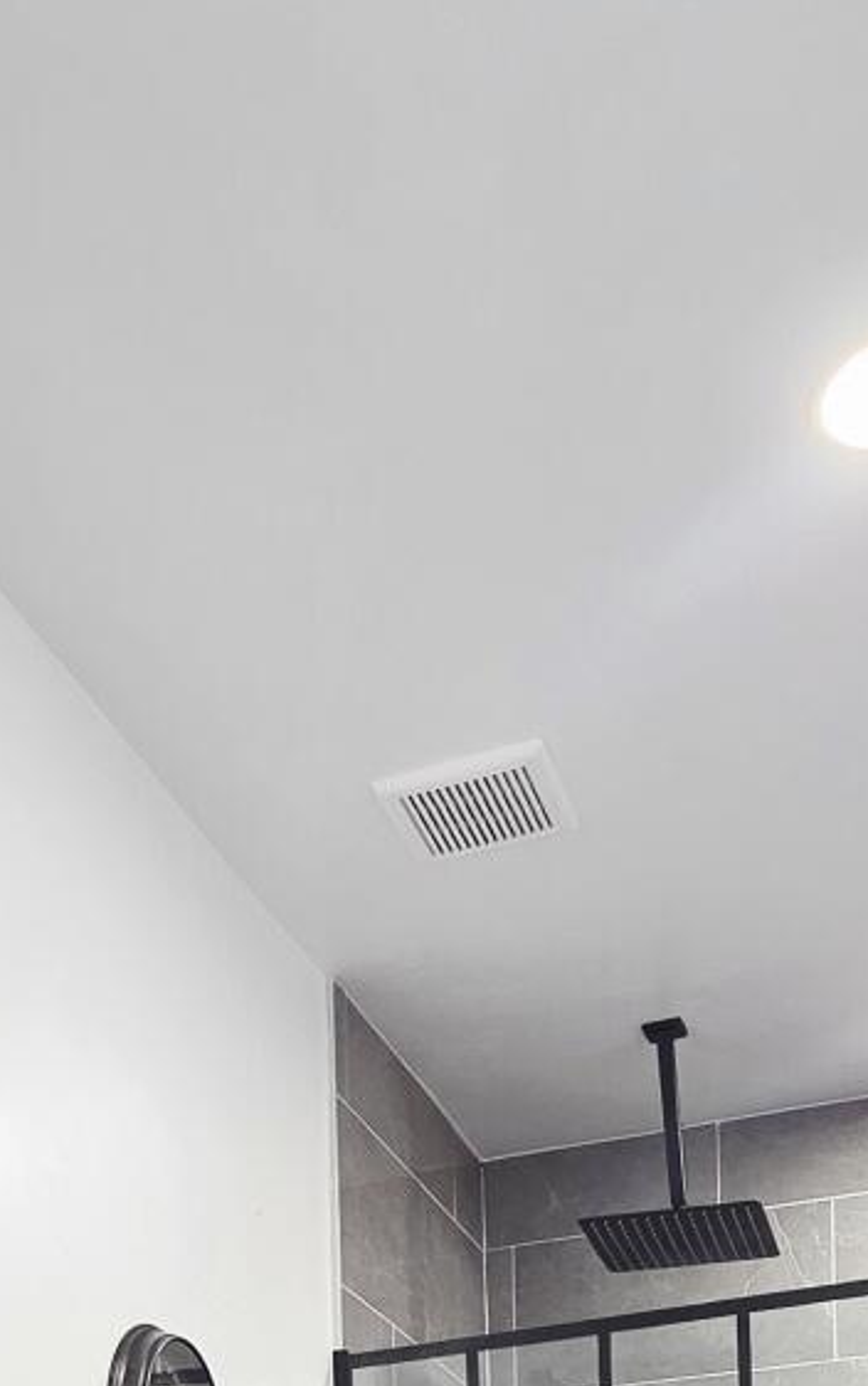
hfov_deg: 26.1
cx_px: 242
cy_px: 1926
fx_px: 1852
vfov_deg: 29.9
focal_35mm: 49
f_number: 1.9
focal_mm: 2.2
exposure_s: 1/60.2
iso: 160
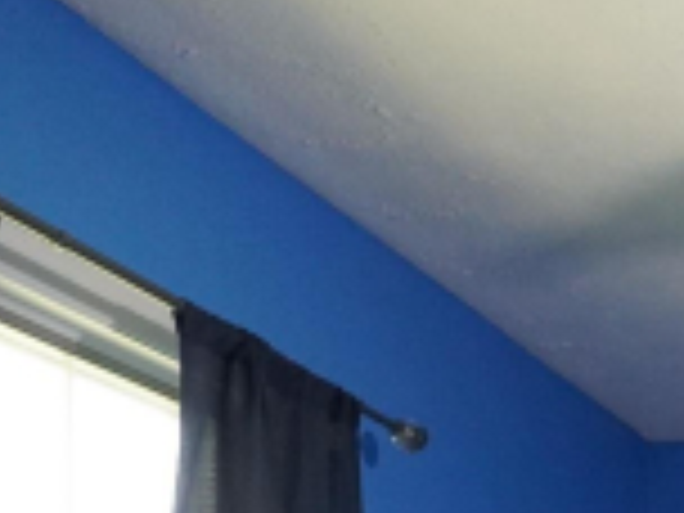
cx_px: 1202
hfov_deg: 19.3
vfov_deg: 16.4
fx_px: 1549
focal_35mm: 78
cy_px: 855
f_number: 3.2
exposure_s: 1/160
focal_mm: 11
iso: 1600
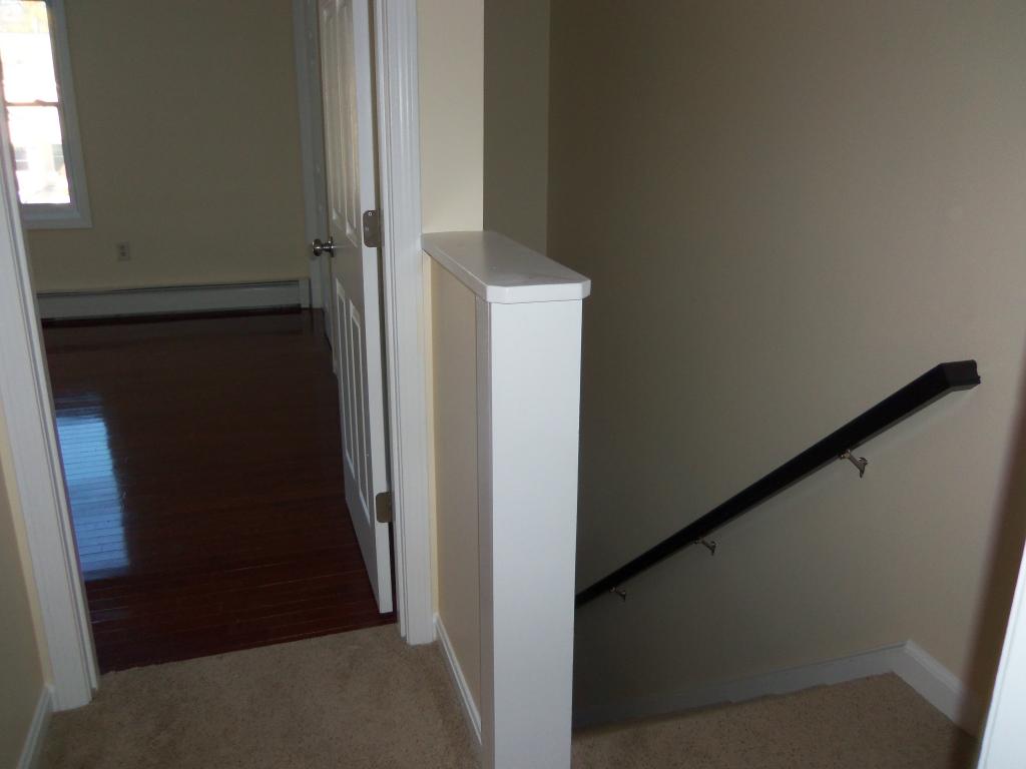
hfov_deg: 63.4
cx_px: 513
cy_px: 384
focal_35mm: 28
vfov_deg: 49.7
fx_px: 830
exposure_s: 1/40
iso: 100
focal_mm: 5.1
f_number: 3.9
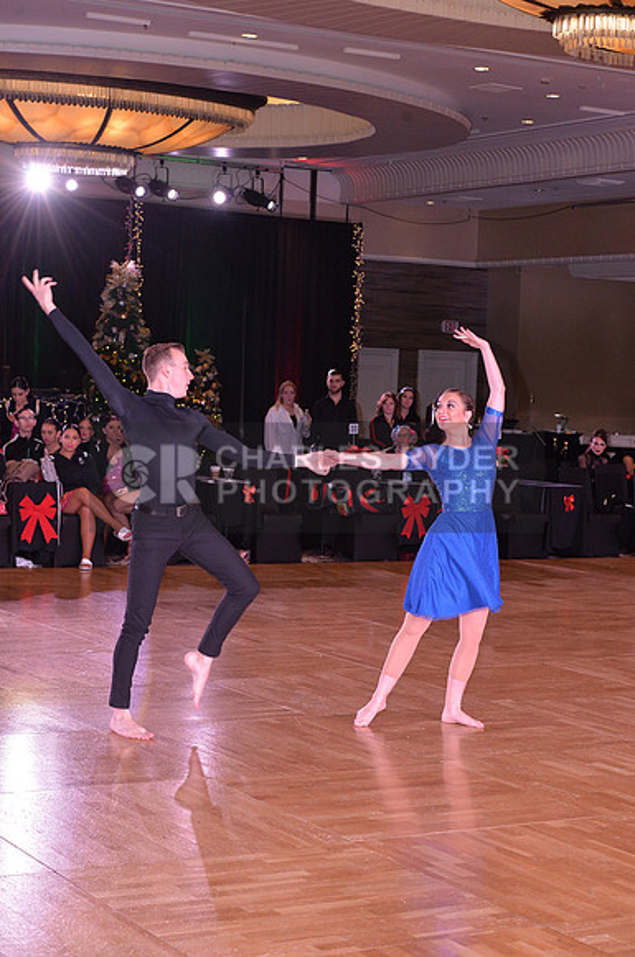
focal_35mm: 70
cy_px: 478
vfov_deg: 28.9
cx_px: 318
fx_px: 1857
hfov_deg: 19.4
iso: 2000
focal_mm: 70
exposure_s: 1/250
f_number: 6.3
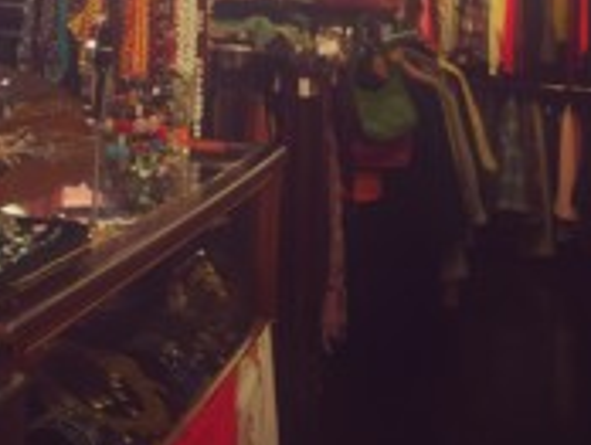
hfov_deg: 24.7
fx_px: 1282
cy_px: -82
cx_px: 0
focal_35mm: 75
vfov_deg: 18.7
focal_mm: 4.15
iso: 40
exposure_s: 1/30
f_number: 2.2
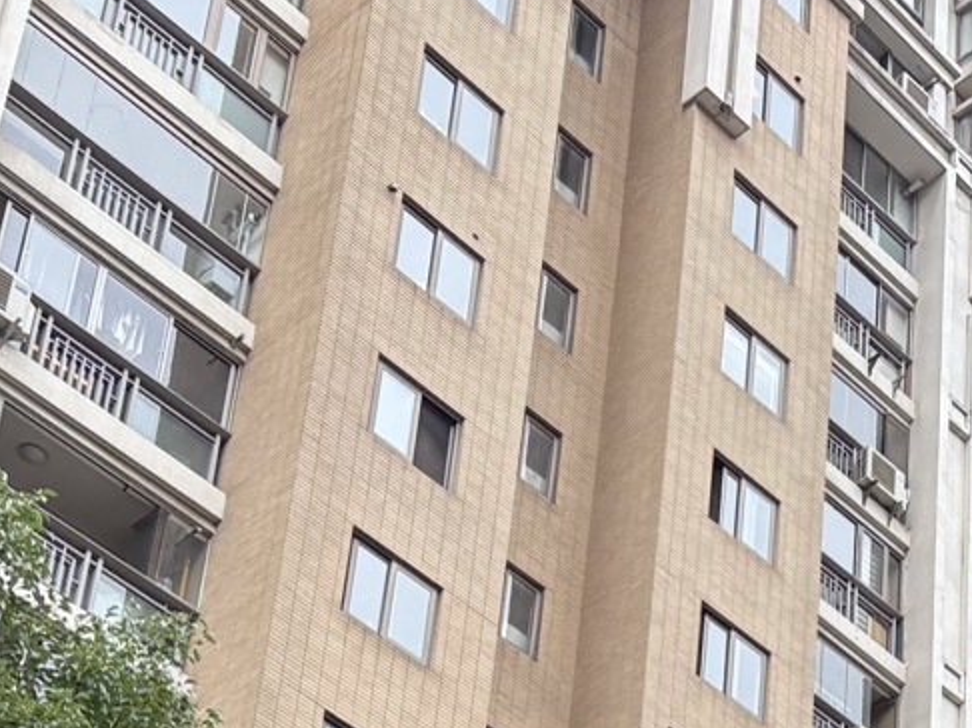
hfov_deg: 17.0
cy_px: 1436
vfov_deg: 12.3
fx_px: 3003
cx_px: 1358
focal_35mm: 107
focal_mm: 5.96
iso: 64
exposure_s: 1/244
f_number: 1.6
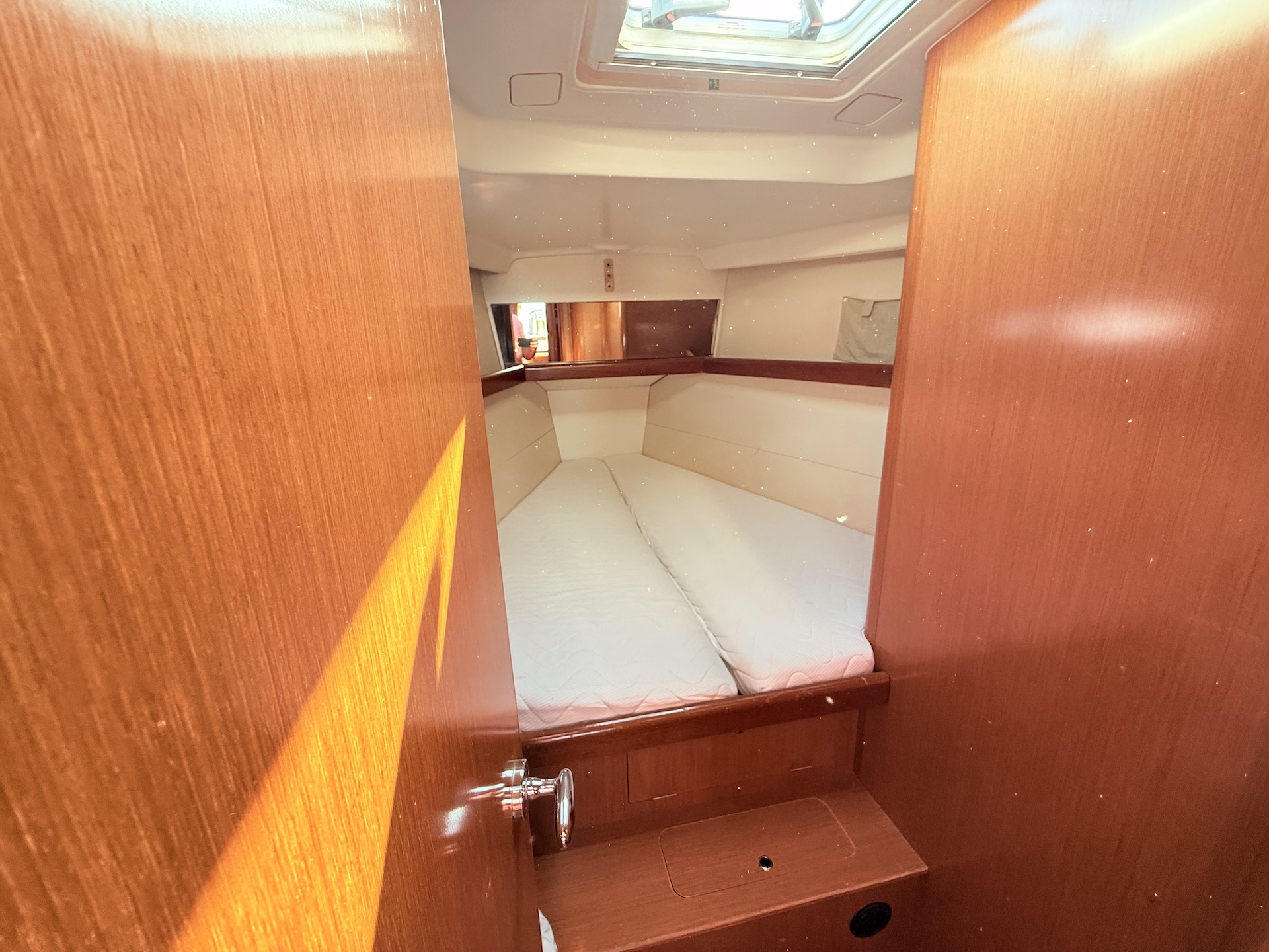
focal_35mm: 14
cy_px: 476
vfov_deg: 85.7
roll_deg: +2.2
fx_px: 513
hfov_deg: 102.1
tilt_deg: -15.0
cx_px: 634
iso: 200
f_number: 2.2
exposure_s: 1/99
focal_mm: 2.22
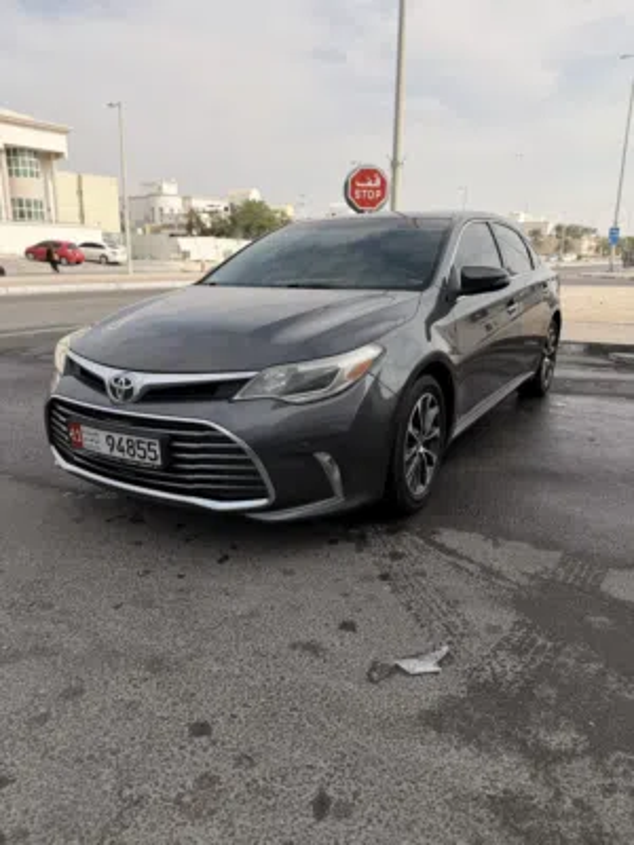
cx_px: 317
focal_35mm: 24
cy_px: 422
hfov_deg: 56.8
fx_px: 586
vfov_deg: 71.6
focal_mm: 6.76
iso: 80
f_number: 1.78
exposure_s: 1/4975
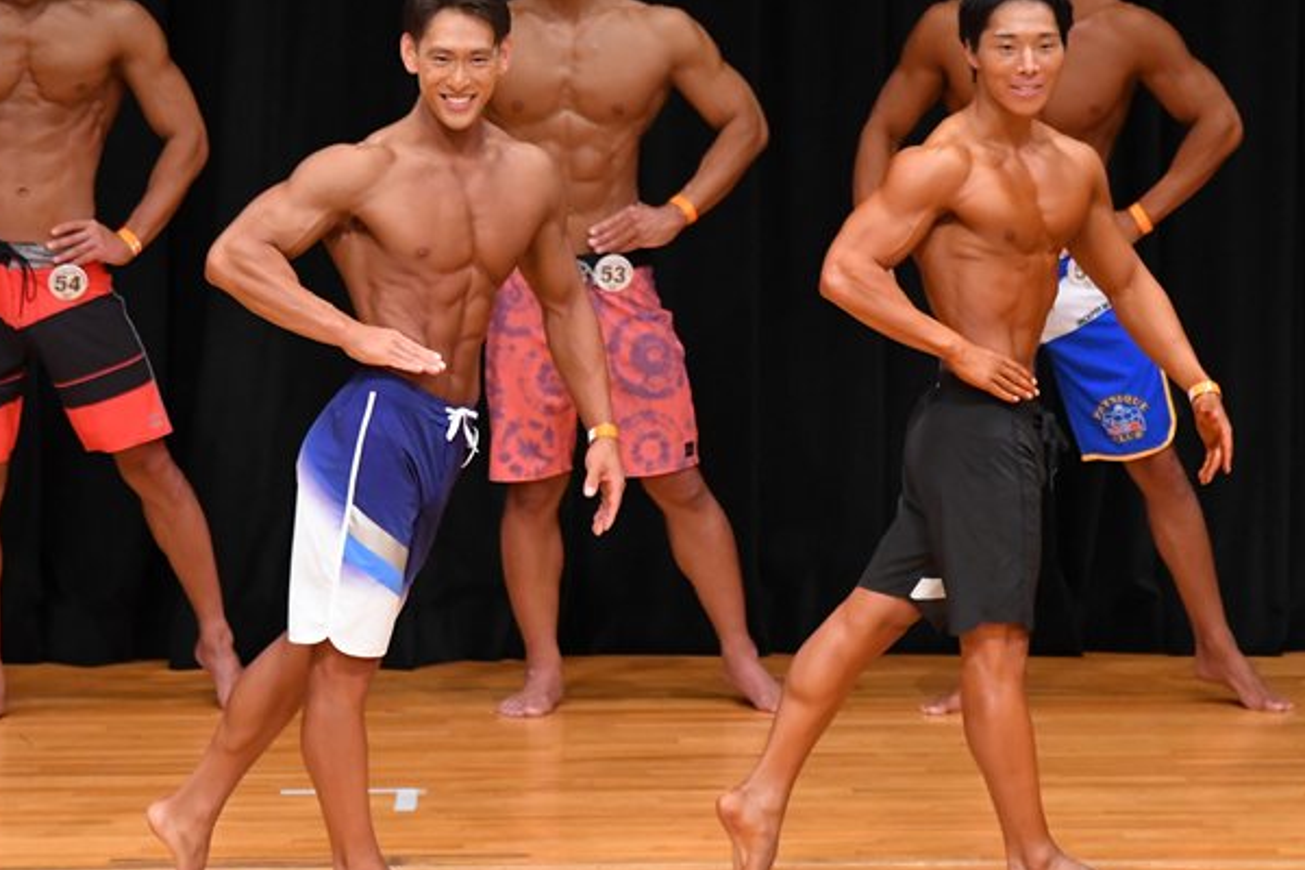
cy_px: 383
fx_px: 13339
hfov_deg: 5.6
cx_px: 636
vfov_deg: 3.7
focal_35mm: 368
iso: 4000
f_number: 5.6
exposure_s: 1/400
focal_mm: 190
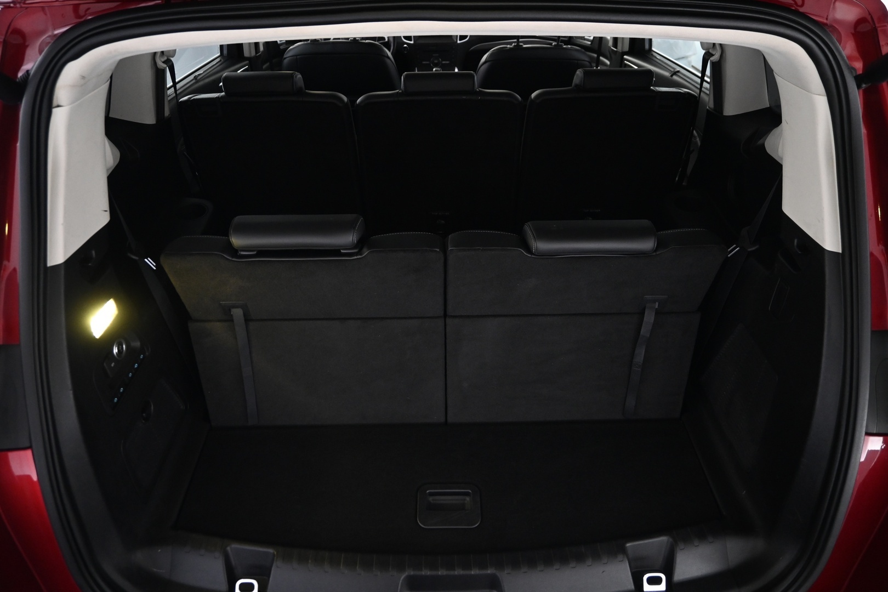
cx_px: 444
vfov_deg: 53.1
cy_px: 296
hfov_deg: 73.7
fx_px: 592
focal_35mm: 24
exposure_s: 1/15
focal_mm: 16
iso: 1600
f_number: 3.5
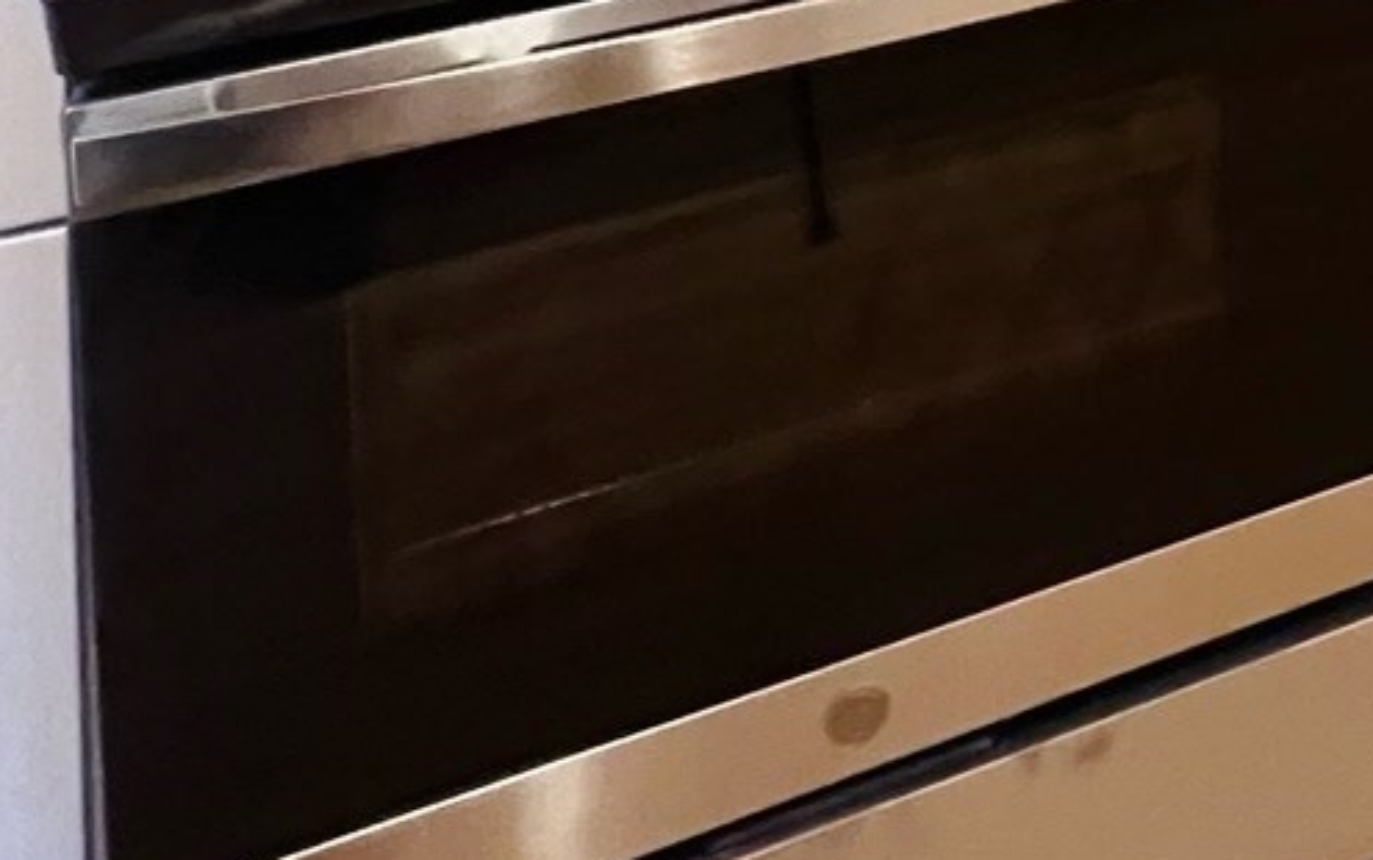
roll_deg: +2.8
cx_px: 2100
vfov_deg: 16.8
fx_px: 2134
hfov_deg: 25.7
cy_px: -878
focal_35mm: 57
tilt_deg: -0.3
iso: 500
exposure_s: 1/60
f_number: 1.8
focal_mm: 1.57
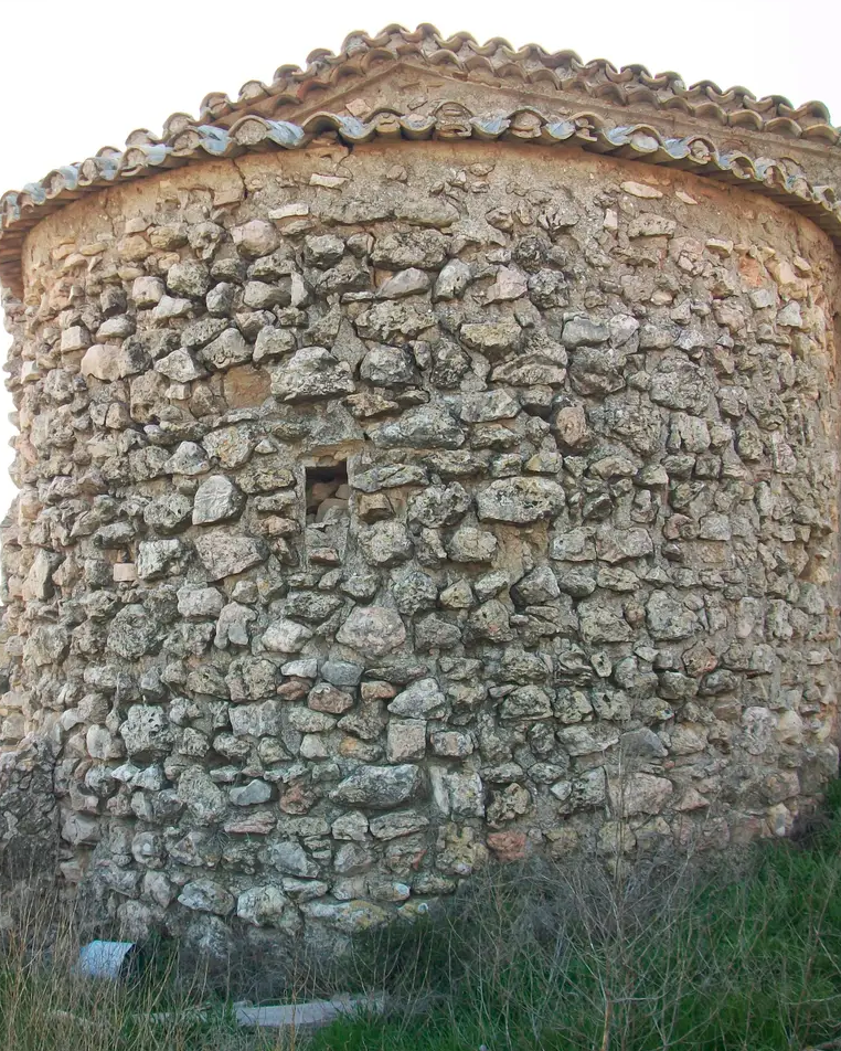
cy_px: 523
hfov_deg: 35.5
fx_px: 1306
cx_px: 312
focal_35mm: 42
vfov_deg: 43.8
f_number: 2.8
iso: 64
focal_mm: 5.7
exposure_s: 1/200
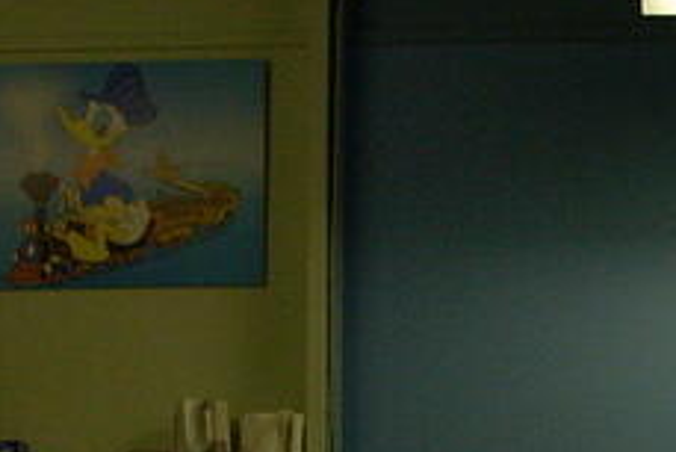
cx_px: 747
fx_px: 2593
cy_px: 685
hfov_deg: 14.5
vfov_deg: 9.7
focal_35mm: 138
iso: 100
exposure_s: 1/45
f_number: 2.8
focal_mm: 6.3
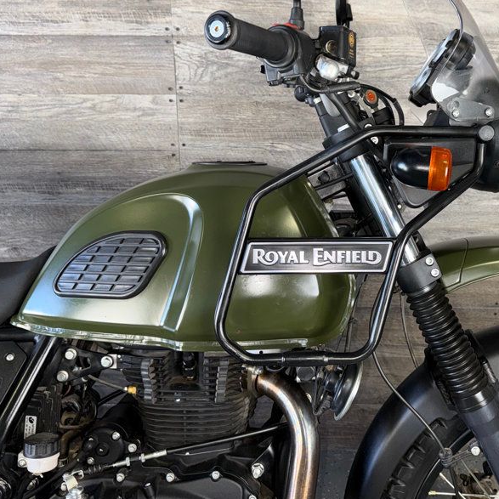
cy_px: 190
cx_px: 351
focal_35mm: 37
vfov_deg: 44.6
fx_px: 603
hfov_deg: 44.0
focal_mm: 6.76
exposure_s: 1/31
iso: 64
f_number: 1.78
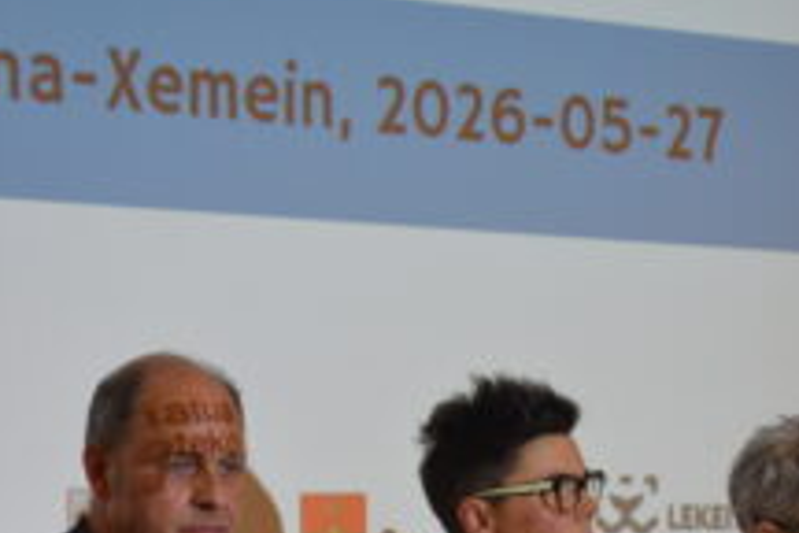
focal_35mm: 191
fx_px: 4242
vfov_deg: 7.2
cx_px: 503
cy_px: 527
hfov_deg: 10.8
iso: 800
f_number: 5.6
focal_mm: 55
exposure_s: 1/60
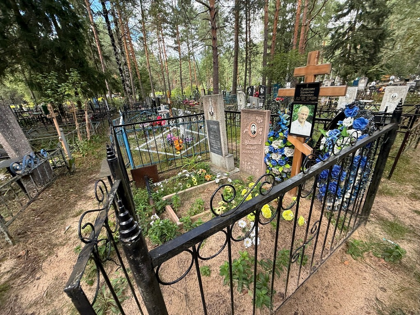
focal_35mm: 14
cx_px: 210
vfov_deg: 85.7
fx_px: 170
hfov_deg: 102.1
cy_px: 158
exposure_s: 1/149
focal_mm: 2.22
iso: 50
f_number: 2.2
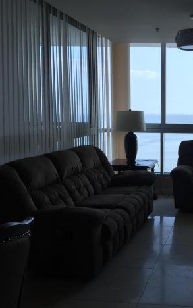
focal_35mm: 42
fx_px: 353
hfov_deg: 28.9
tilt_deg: -6.5
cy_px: 153
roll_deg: -0.9
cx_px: 188
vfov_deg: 47.2
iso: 32
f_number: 2.2
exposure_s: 1/241
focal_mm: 4.15
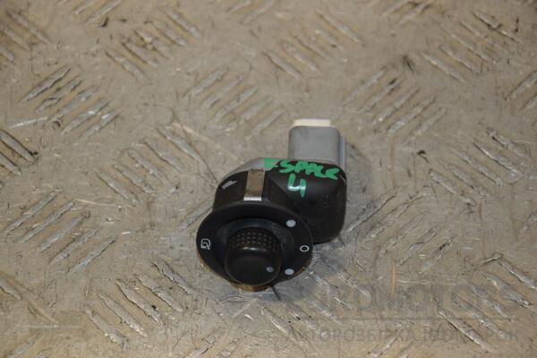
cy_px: 179
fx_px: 1902
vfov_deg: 10.8
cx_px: 268
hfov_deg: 16.1
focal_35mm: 128
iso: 800
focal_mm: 85
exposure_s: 1/200
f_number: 6.3
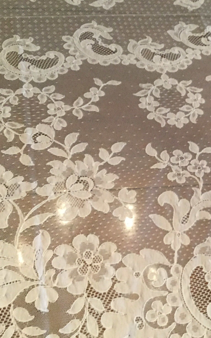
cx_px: 179
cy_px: 169
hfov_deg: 28.4
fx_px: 405
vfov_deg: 45.3
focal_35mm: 44
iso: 250
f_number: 2.4
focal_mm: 3.3
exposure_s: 1/33
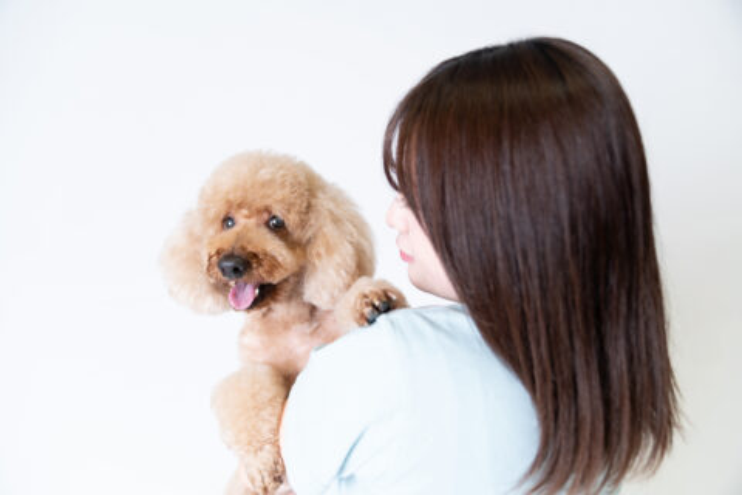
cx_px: 371
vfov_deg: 42.3
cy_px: 248
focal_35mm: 31
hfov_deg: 60.3
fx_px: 639
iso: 250
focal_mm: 31
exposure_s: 1/125
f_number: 2.8
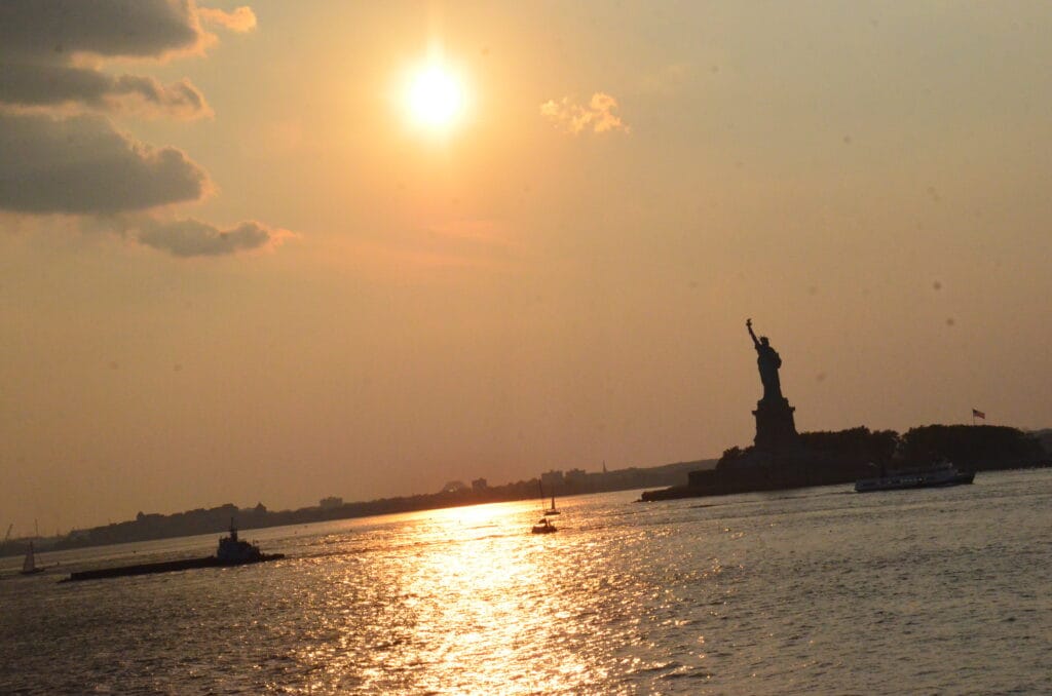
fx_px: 2187
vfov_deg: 18.1
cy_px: 348
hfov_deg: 27.0
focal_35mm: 75
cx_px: 526
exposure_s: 1/8000
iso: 3200
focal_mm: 50
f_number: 18
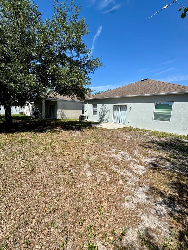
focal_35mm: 15
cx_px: 97
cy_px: 129
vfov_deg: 98.1
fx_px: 109
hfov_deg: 81.7
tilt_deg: -8.5
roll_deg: -0.8
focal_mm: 2.22
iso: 50
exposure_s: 1/2415
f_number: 2.2
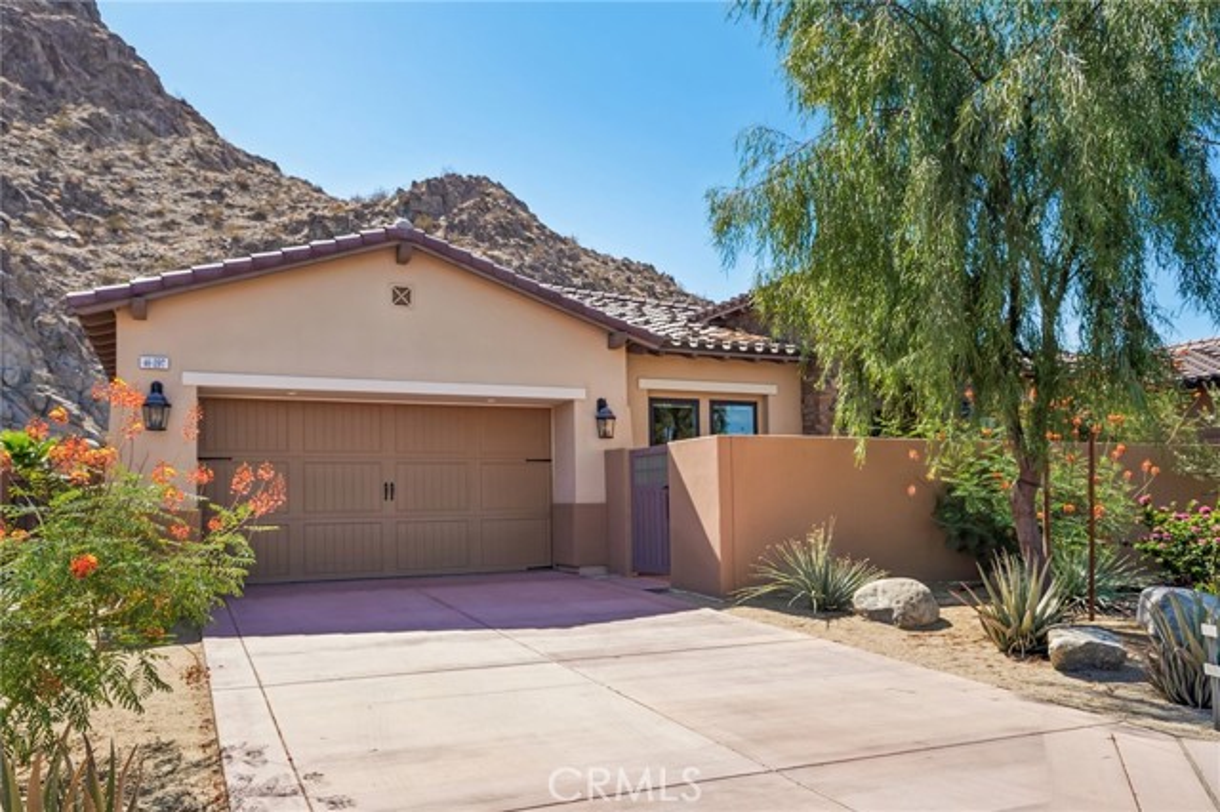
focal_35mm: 26
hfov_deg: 69.4
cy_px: 406
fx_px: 881
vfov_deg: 49.5
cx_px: 610
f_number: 8
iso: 100
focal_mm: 26
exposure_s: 1/200
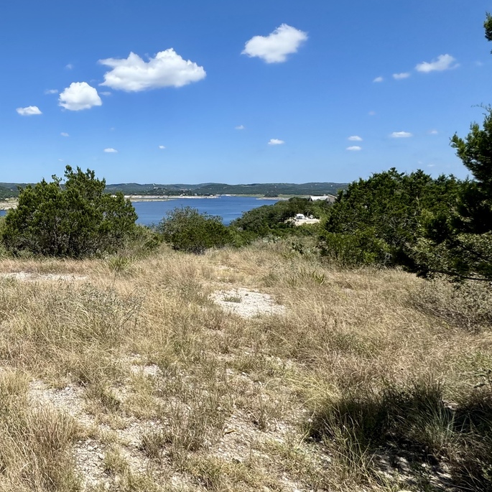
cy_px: 245
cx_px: 23
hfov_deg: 51.4
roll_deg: -0.7
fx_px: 418
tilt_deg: -6.8
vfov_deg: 60.9
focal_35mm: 26
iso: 50
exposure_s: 1/2415
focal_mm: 2.22
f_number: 2.2
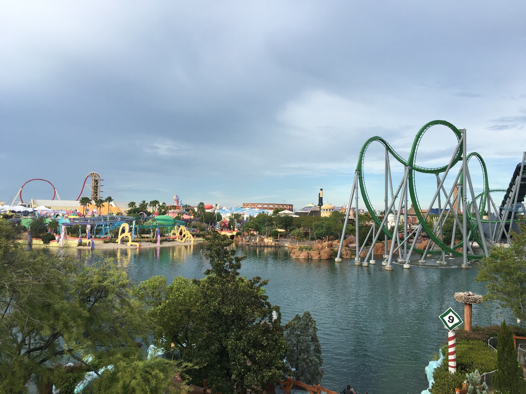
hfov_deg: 61.7
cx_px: 263
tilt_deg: +4.0
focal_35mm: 29
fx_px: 441
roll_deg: -1.5
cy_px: 197
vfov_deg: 48.2
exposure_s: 1/864
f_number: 2.2
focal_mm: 4.15
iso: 25
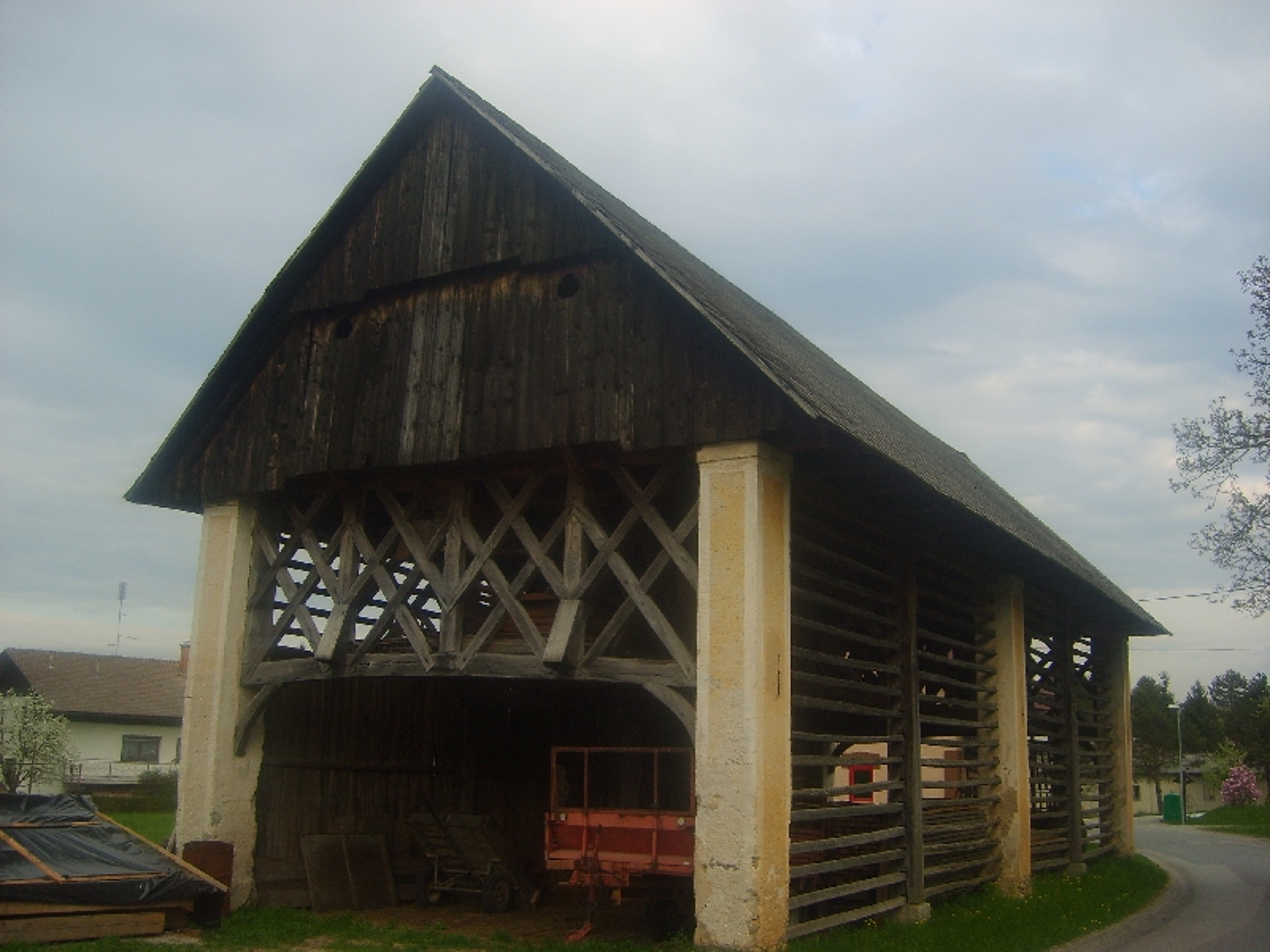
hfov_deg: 52.6
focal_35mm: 35
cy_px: 476
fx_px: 1284
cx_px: 635
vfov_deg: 40.7
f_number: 2.8
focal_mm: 5.8
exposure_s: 1/250
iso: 50
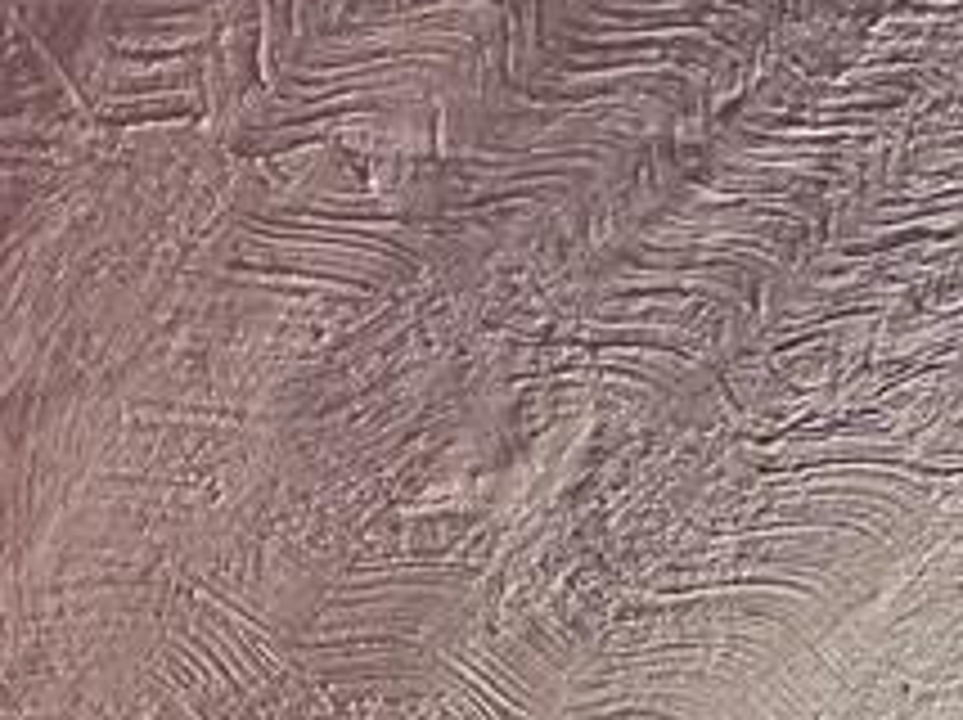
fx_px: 1862
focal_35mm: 67
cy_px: 1224
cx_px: -117
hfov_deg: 26.5
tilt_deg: +45.1
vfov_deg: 18.2
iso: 1000
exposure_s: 1/60
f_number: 2.2
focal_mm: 2.22
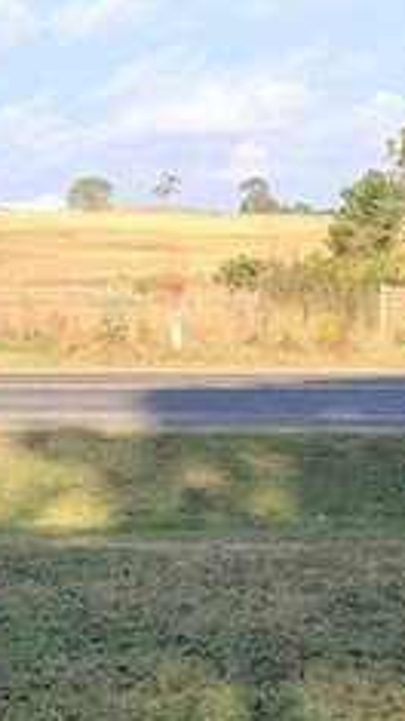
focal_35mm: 89
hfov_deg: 13.5
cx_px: 107
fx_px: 1701
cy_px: 382
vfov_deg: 23.9
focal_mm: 6.9
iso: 20
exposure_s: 1/858
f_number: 1.68
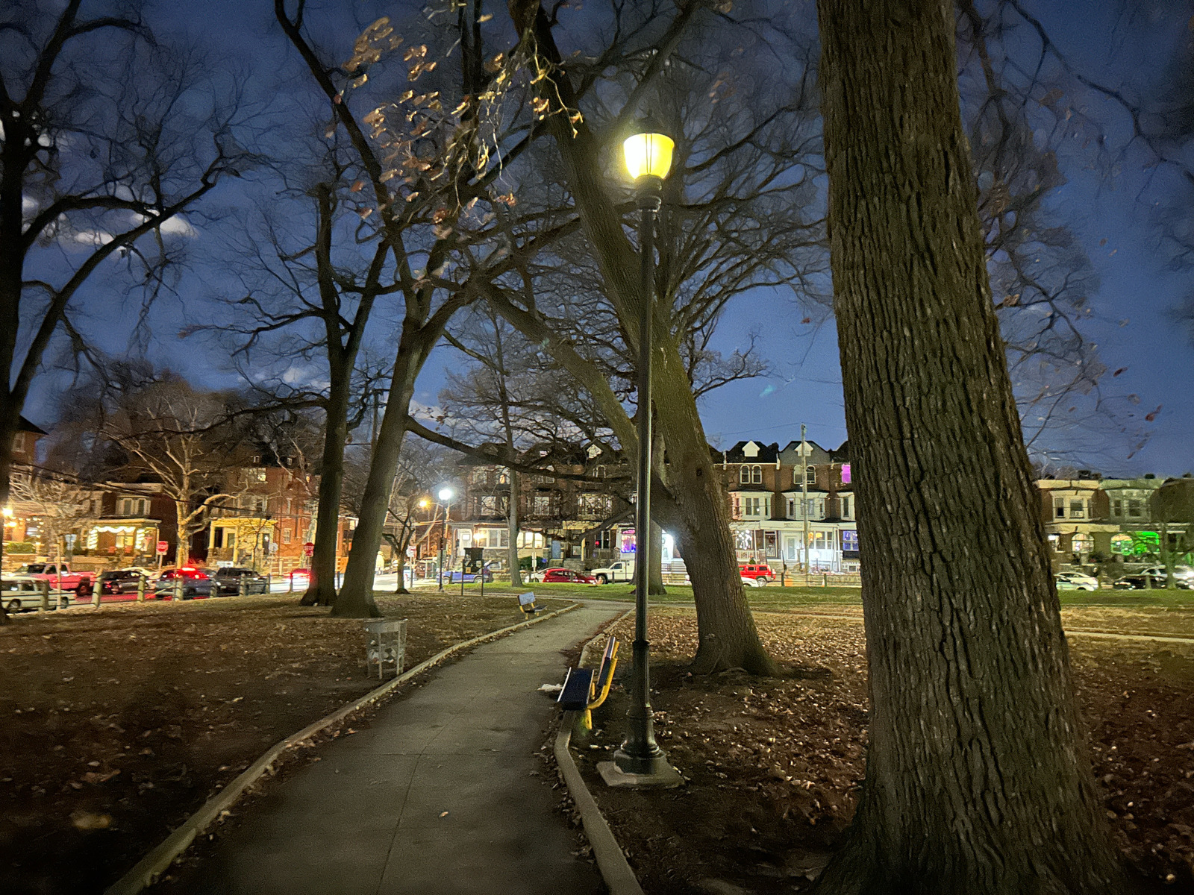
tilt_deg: +7.1
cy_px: 448
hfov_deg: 67.3
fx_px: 897
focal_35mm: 26
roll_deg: -1.0
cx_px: 597
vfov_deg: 53.1
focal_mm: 5.7
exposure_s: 1/5
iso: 2000
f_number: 1.5
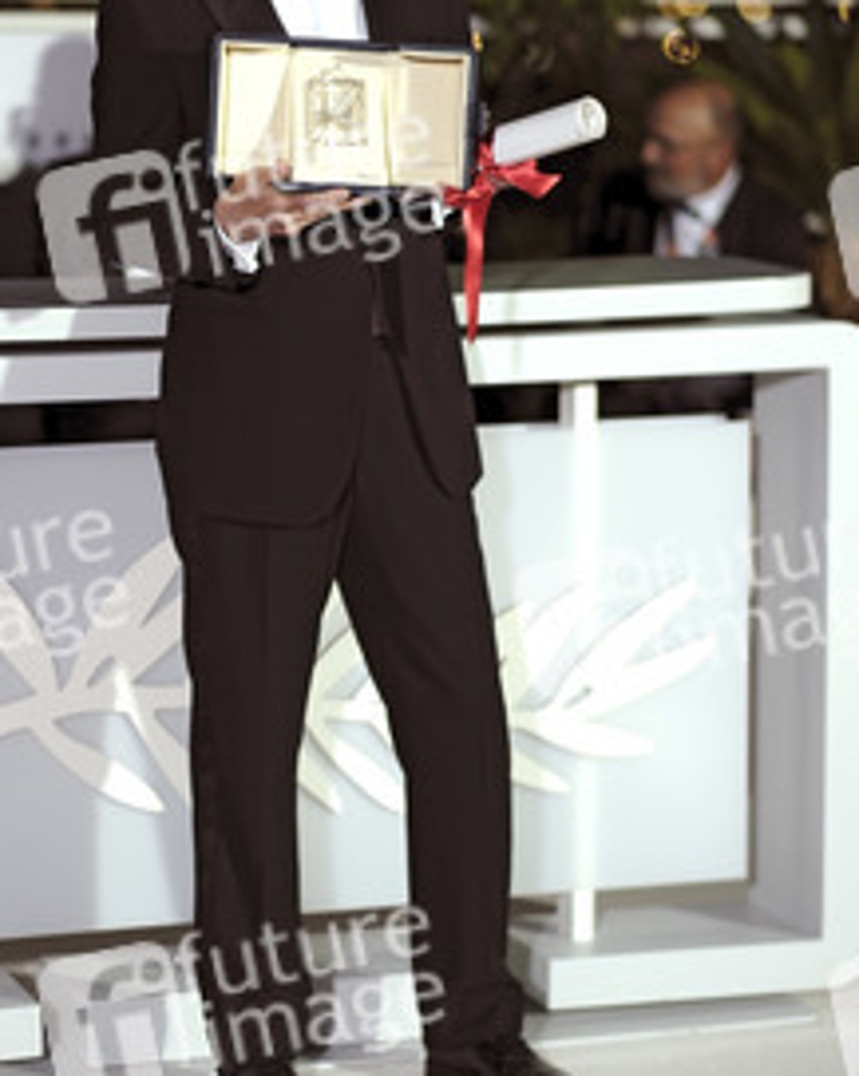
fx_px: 3693
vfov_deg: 16.6
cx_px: 356
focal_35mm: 116
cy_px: 407
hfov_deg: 13.3
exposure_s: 1/200
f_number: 1.4
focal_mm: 56
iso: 500
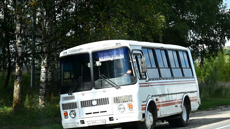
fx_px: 506
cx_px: 117
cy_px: 75
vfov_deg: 14.6
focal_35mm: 83
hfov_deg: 25.6
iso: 2500
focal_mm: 75
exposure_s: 1/3200
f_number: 7.1
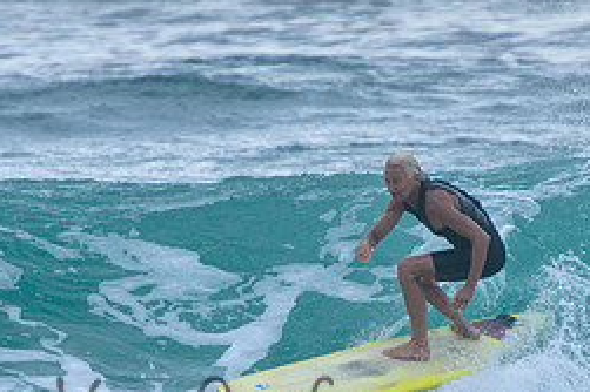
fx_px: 20849
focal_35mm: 1273
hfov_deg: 1.6
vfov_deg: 1.1
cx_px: 267
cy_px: 295
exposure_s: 1/2000
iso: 400
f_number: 5.6
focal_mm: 400
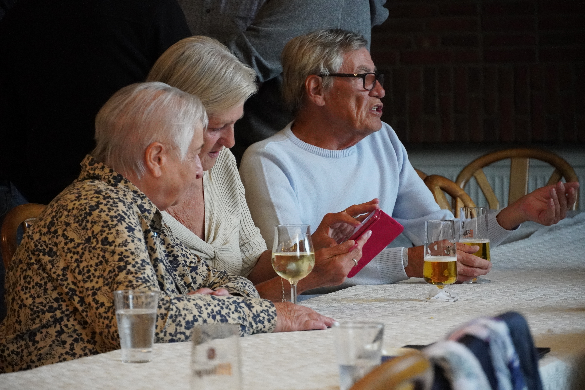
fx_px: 2705
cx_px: 292
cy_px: 195
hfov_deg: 12.3
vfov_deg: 8.2
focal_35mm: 166
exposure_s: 1/160
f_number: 5.6
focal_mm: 111
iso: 6400
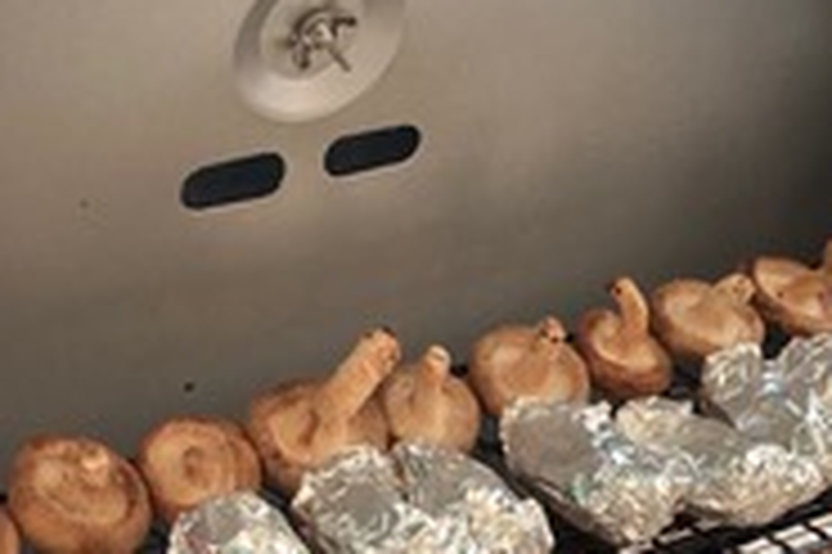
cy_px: 919
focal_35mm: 101
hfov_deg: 19.8
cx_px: 756
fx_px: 2332
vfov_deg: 12.6
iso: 64
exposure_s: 1/50
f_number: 1.8
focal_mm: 3.99
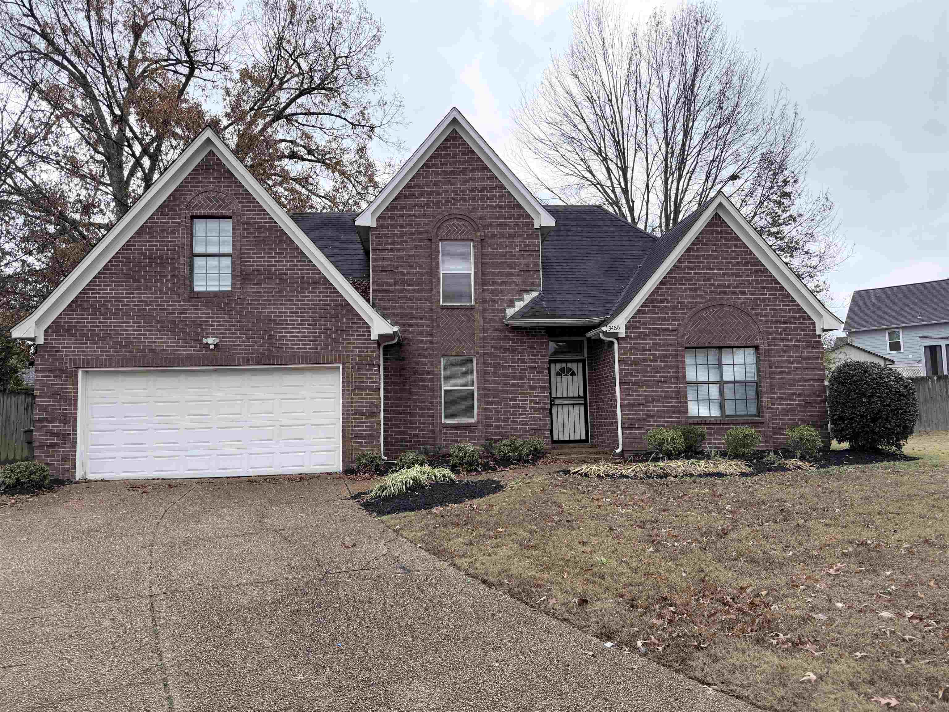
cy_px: 356
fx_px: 658
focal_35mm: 24
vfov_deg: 56.8
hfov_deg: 71.6
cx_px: 474
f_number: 1.78
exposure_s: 1/2525
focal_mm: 6.76
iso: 100
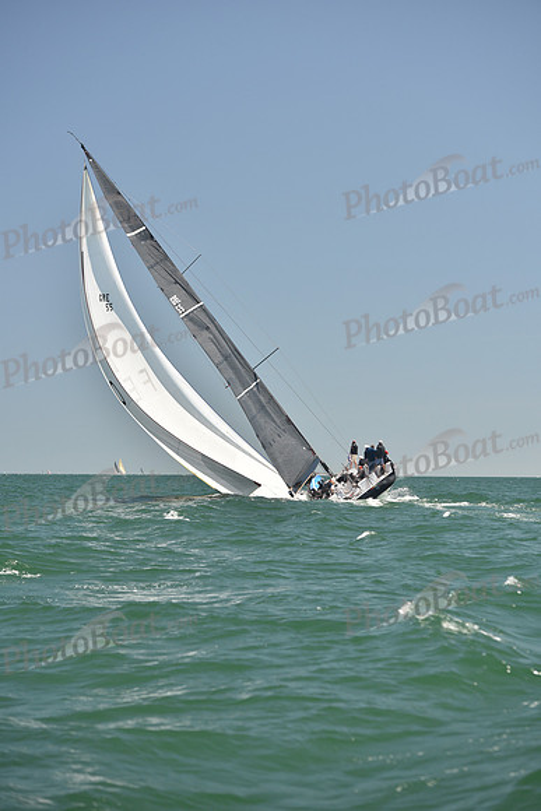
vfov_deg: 23.9
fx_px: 1915
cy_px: 406
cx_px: 270
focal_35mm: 85
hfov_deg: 16.1
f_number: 4
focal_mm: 85
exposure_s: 1/800
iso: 250
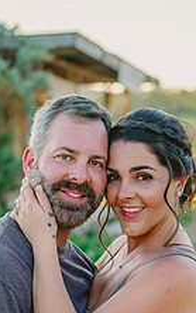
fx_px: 879
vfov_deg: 19.6
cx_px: 71
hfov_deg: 12.7
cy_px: 316
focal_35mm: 103
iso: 80
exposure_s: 1/640
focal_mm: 50
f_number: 2.8
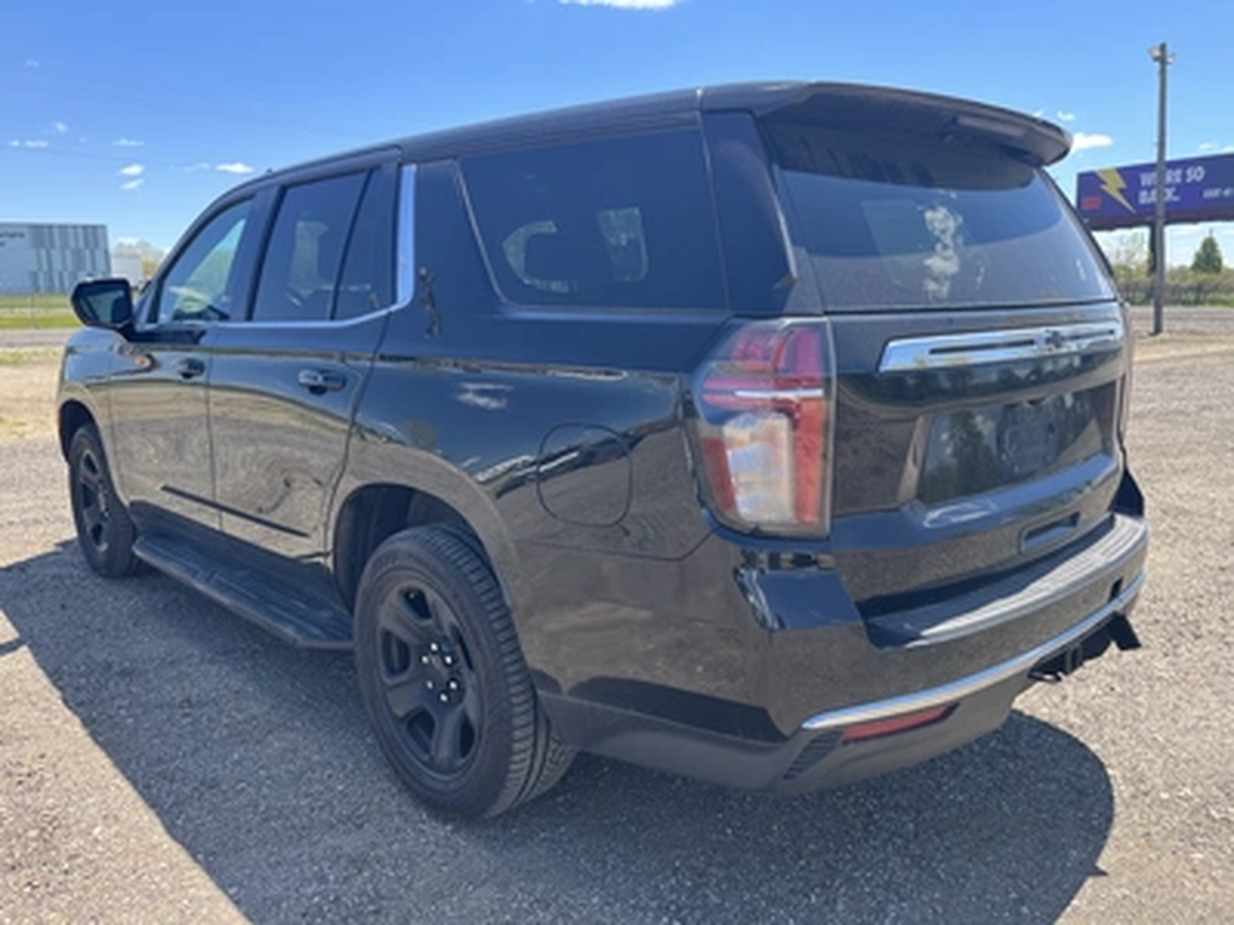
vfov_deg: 53.1
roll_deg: +1.0
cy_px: 462
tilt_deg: -10.8
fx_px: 927
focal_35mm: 26
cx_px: 617
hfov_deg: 67.3
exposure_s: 1/688
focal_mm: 5.1
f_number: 1.6
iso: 50
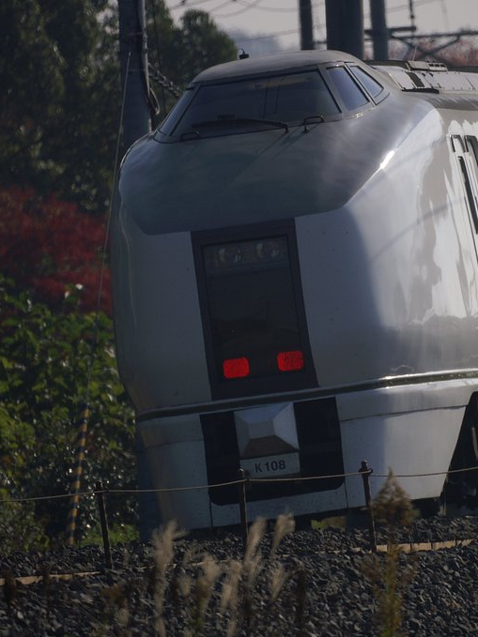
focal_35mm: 1087
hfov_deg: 1.4
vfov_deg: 1.8
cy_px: 318
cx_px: 342
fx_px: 20020
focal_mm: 500
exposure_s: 1/1600
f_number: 8
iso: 200
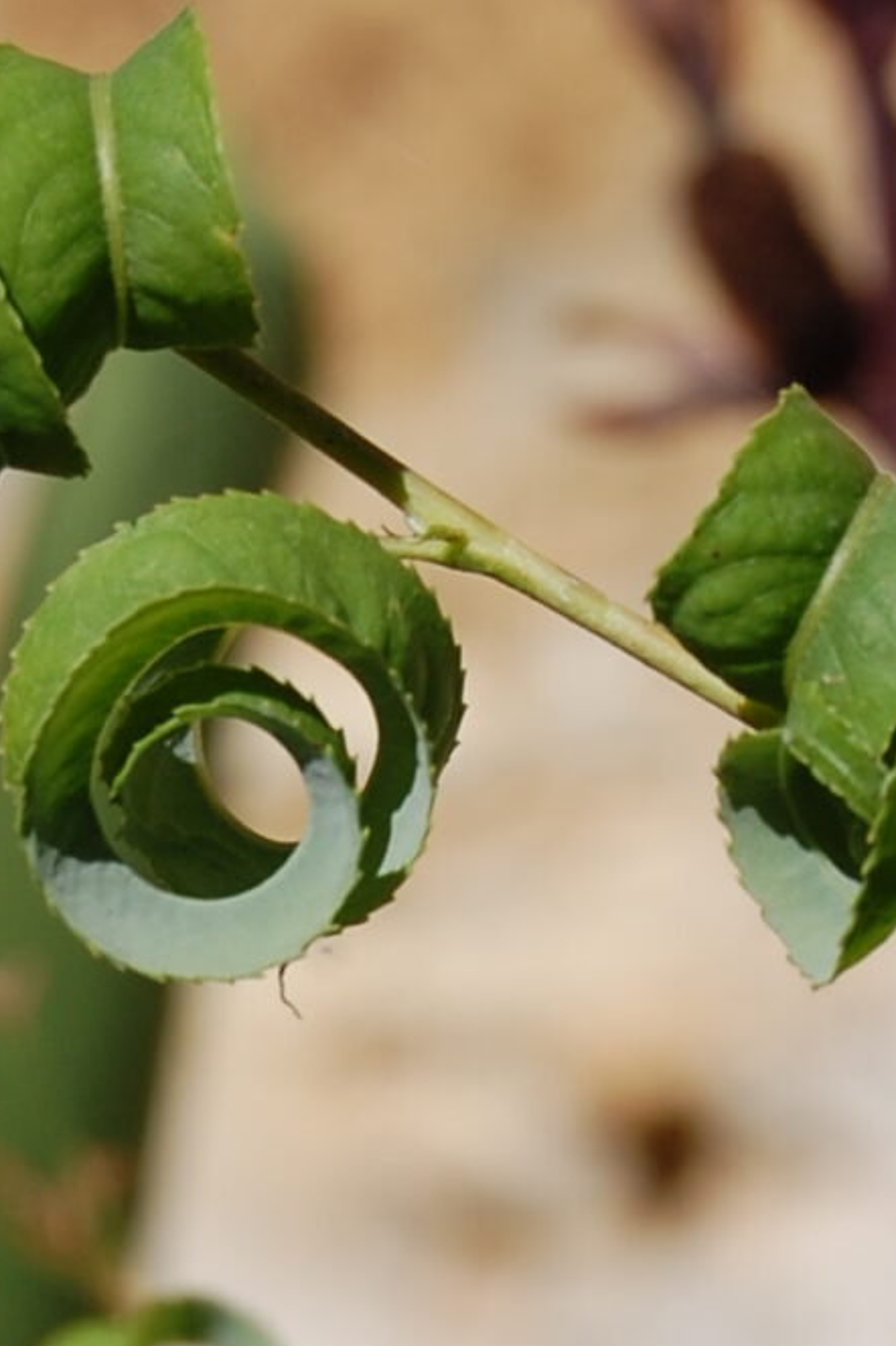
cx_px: 241
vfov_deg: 6.5
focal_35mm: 318
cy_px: 1457
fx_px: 11881
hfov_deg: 4.3
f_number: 11
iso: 200
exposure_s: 1/500
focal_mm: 55
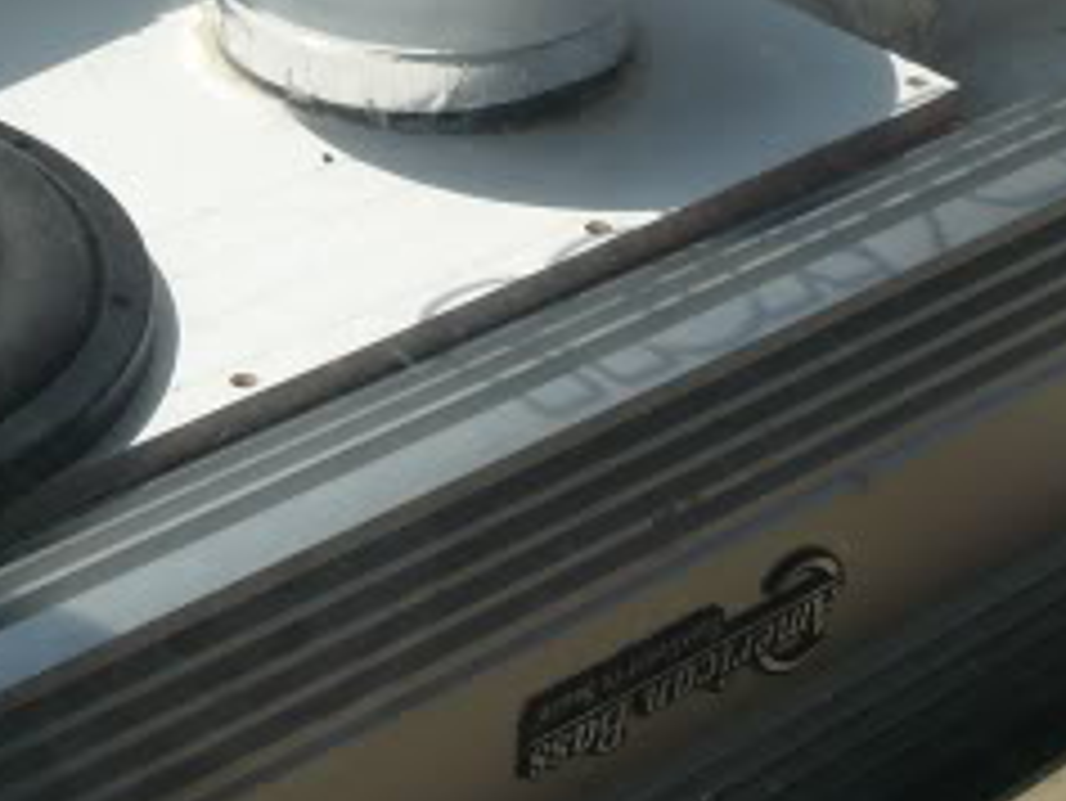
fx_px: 3636
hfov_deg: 16.7
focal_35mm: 118
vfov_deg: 12.6
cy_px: 297
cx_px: 544
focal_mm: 5.8
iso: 100
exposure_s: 1/320
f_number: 8
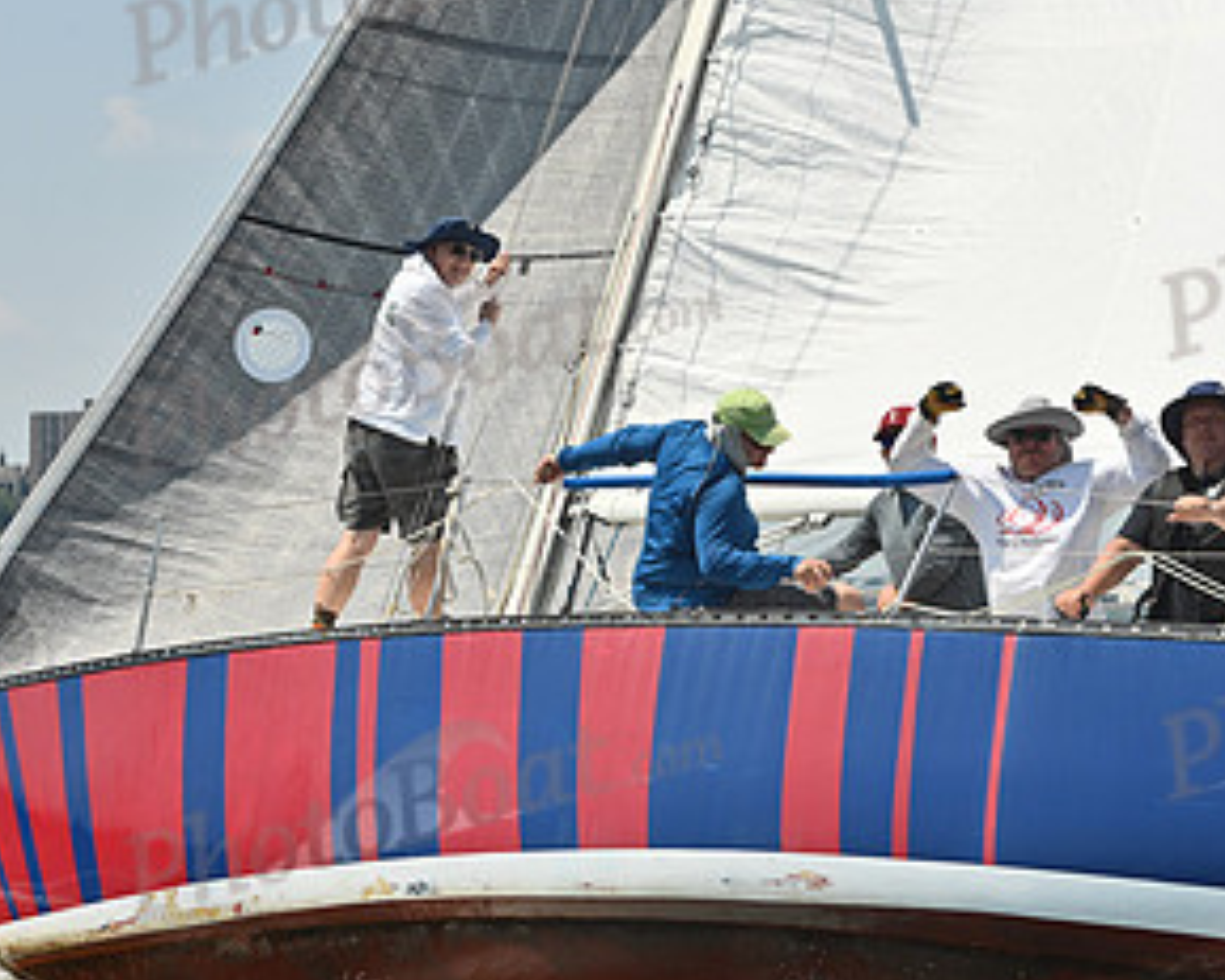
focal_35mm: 132
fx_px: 4784
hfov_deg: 14.5
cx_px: 945
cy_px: 528
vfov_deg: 11.7
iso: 320
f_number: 9
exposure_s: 1/1250
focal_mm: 70
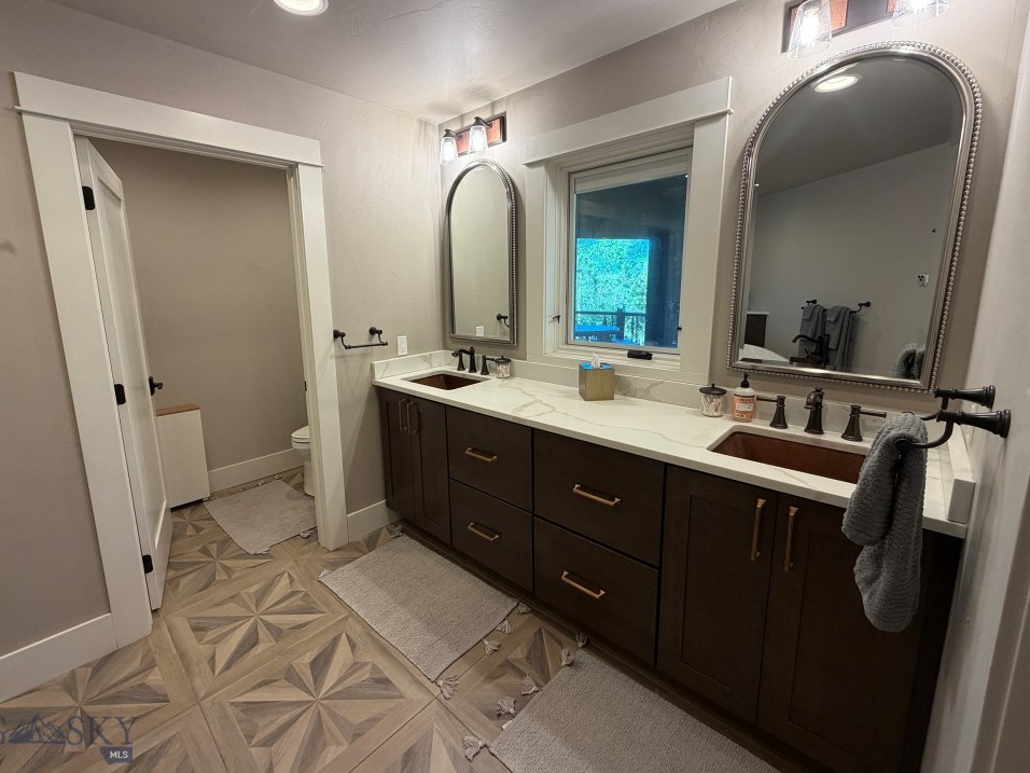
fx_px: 446
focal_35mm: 15
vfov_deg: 81.7
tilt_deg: -9.4
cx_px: 482
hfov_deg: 98.0
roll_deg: +0.8
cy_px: 363
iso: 250
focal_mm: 2.22
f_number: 2.2
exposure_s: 1/120
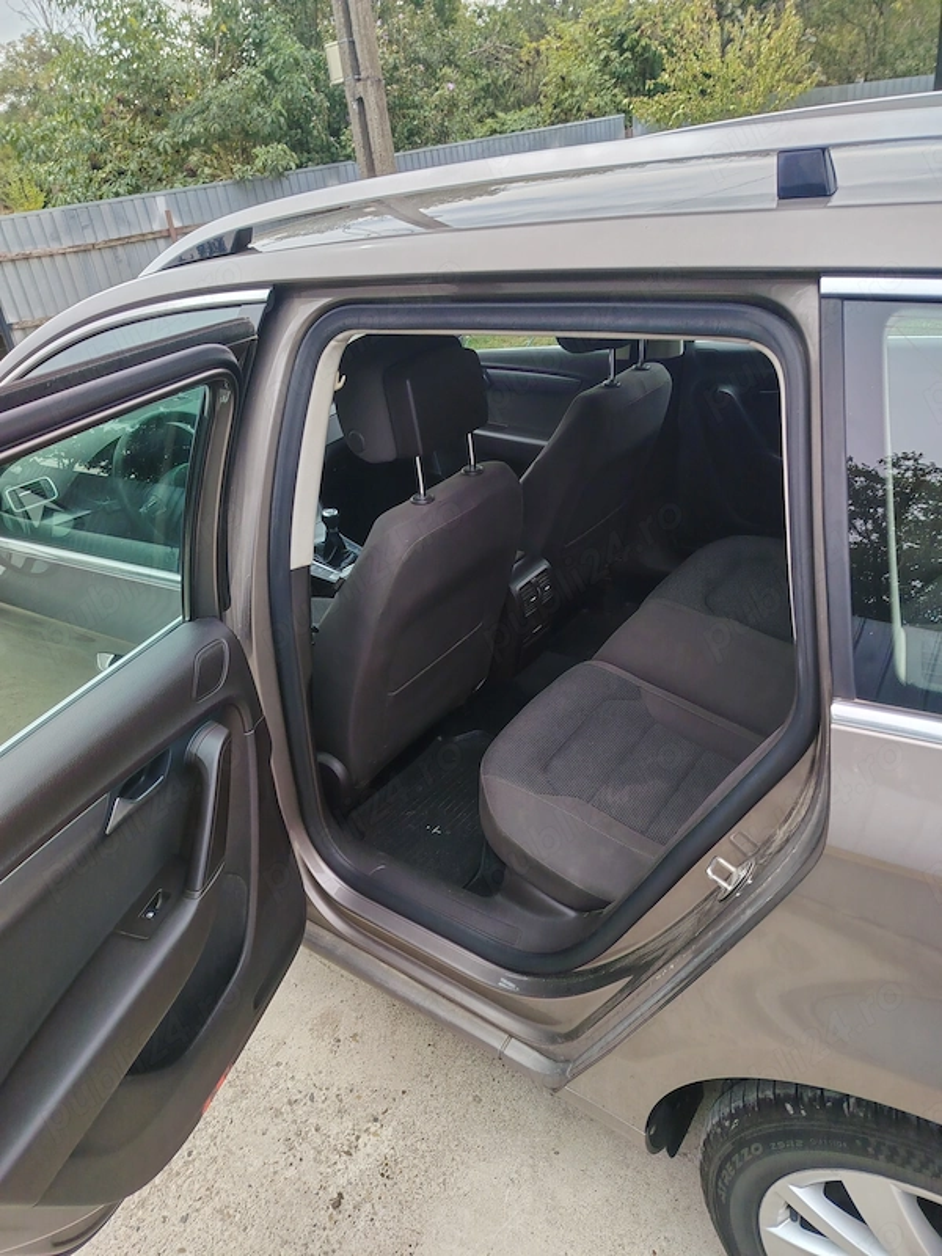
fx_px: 871
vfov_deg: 71.6
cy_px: 628
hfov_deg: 56.8
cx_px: 471
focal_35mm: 24
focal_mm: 5.25
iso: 100
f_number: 1.75
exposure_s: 1/297
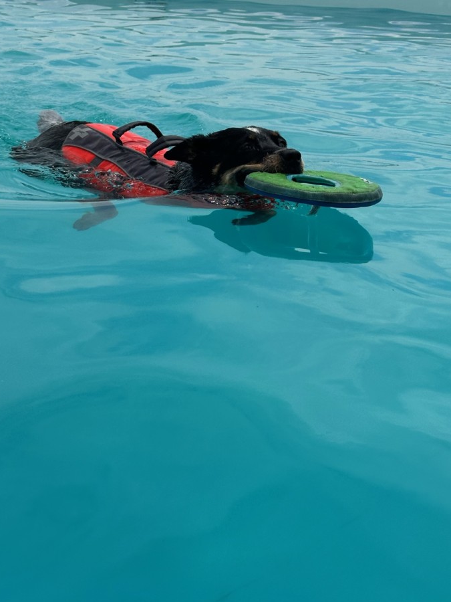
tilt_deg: -15.7
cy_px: 252
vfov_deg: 30.2
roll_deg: -2.0
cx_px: 162
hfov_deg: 22.9
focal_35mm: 64
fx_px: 1112
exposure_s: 1/7634
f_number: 1.78
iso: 64
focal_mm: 6.86
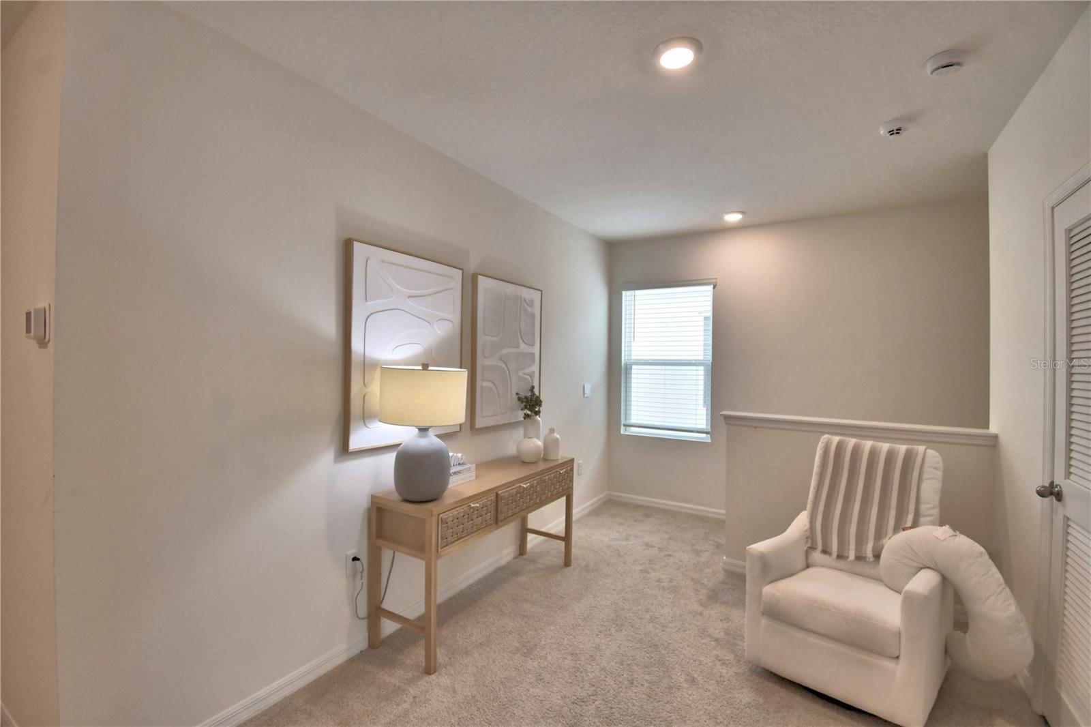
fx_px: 454
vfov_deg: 77.3
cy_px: 364
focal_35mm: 15
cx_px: 546
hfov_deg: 100.4
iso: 400
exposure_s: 1/125
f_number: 4.5
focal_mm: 10
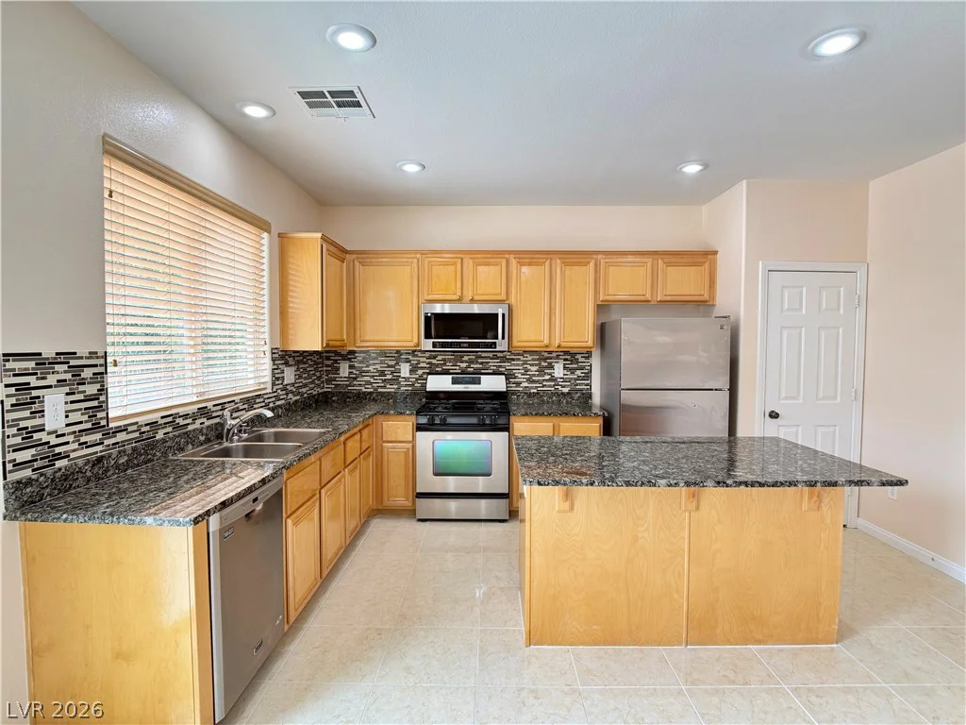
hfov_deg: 71.6
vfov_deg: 56.8
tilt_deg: -2.3
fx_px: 670
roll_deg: +0.1
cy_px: 362
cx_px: 483
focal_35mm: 24
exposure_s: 1/120
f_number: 1.78
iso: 125
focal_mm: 6.76
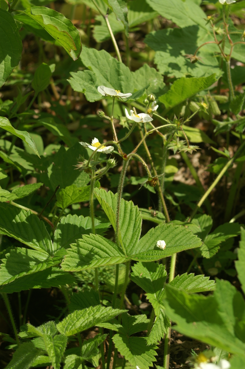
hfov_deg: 11.4
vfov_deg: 17.1
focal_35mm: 120
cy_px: 184
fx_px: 1227
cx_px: 122
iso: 100
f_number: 11
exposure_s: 1/60
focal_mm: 80
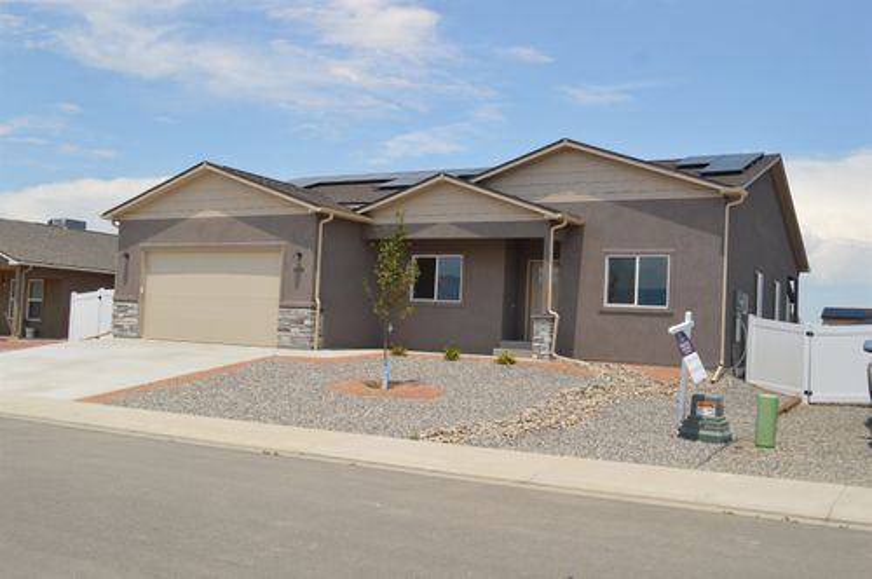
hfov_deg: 53.2
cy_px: 290
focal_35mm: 36
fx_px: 871
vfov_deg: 36.8
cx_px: 436
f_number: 5.6
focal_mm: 24
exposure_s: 1/1600
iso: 400
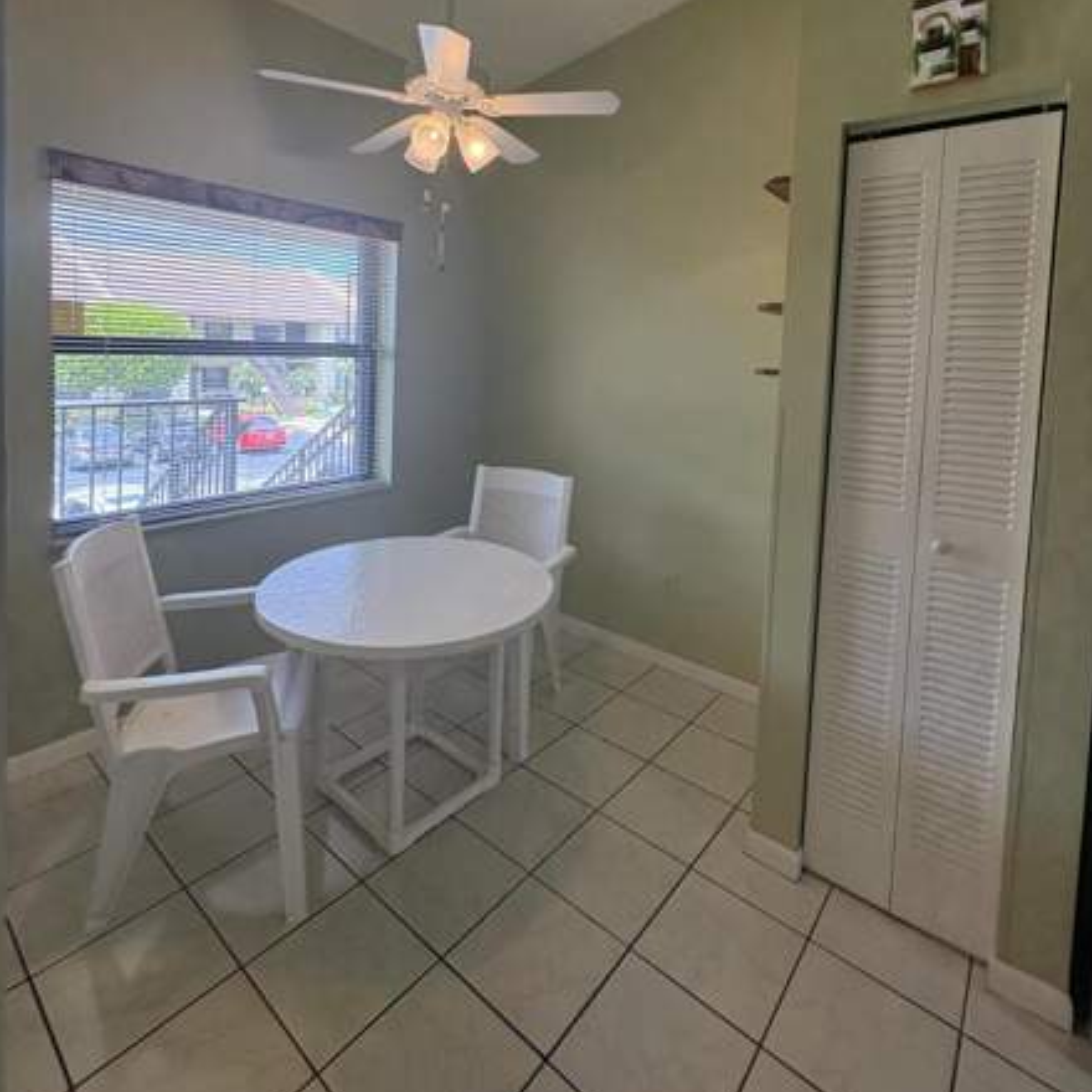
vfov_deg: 78.4
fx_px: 642
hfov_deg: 80.7
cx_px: 544
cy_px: 375
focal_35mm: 18
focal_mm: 2.22
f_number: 2.2
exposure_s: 1/135
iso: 100
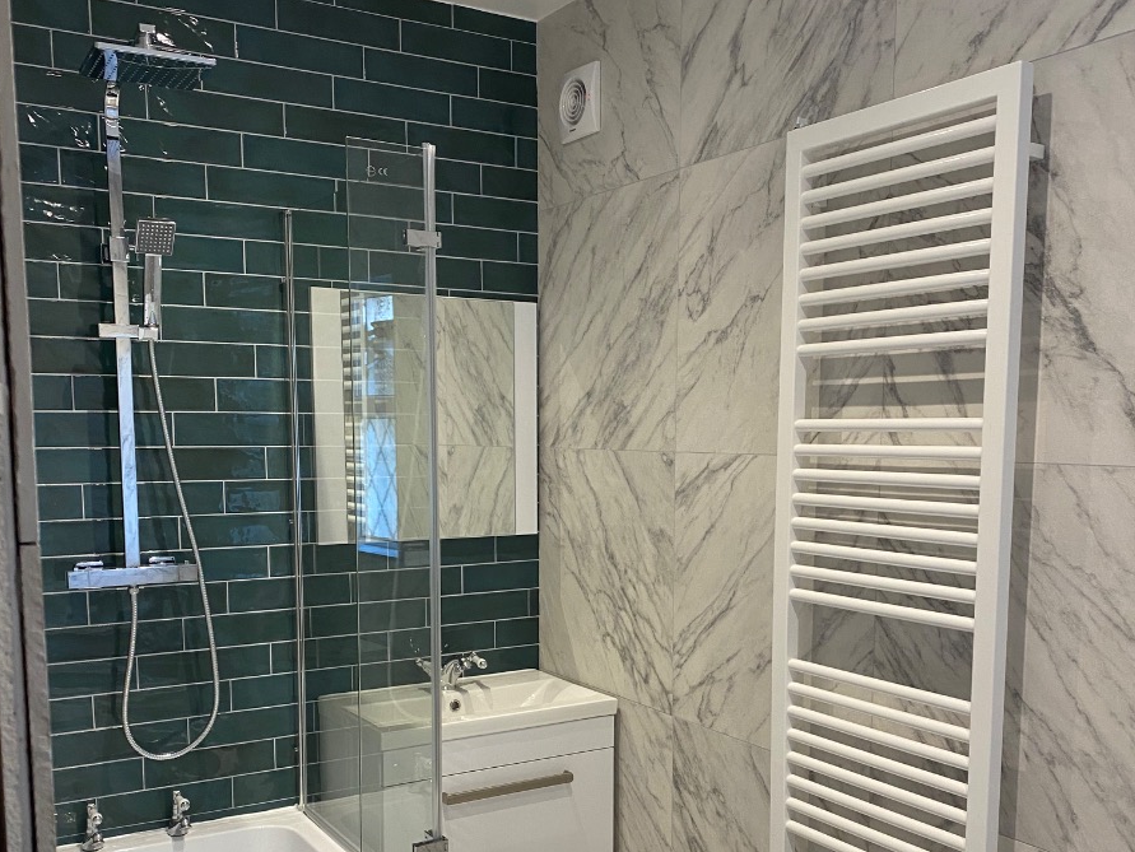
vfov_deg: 40.2
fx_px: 1148
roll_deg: -0.3
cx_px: 567
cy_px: 578
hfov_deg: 52.6
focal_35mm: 35
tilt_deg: -4.9
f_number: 1.8
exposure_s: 1/50
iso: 100
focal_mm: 4.25
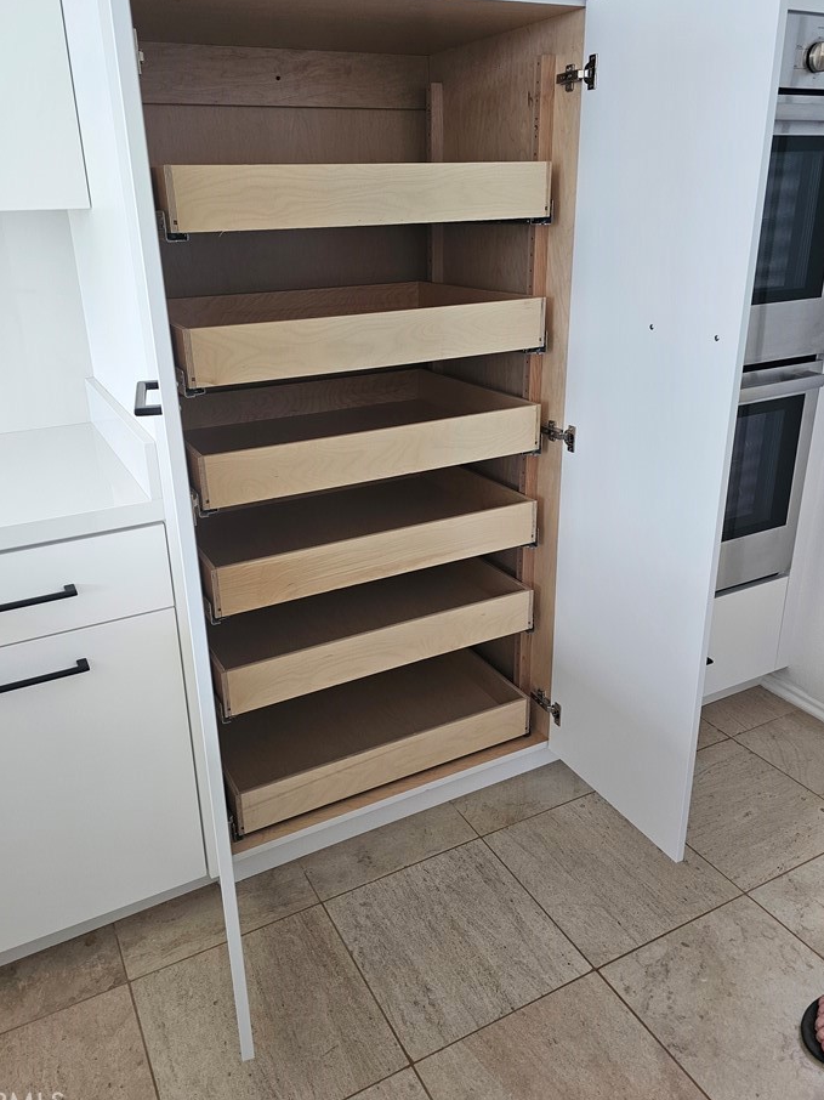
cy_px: 499
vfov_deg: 67.2
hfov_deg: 53.0
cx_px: 386
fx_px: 826
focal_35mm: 26
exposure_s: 1/180
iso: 160
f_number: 1.7
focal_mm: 6.3
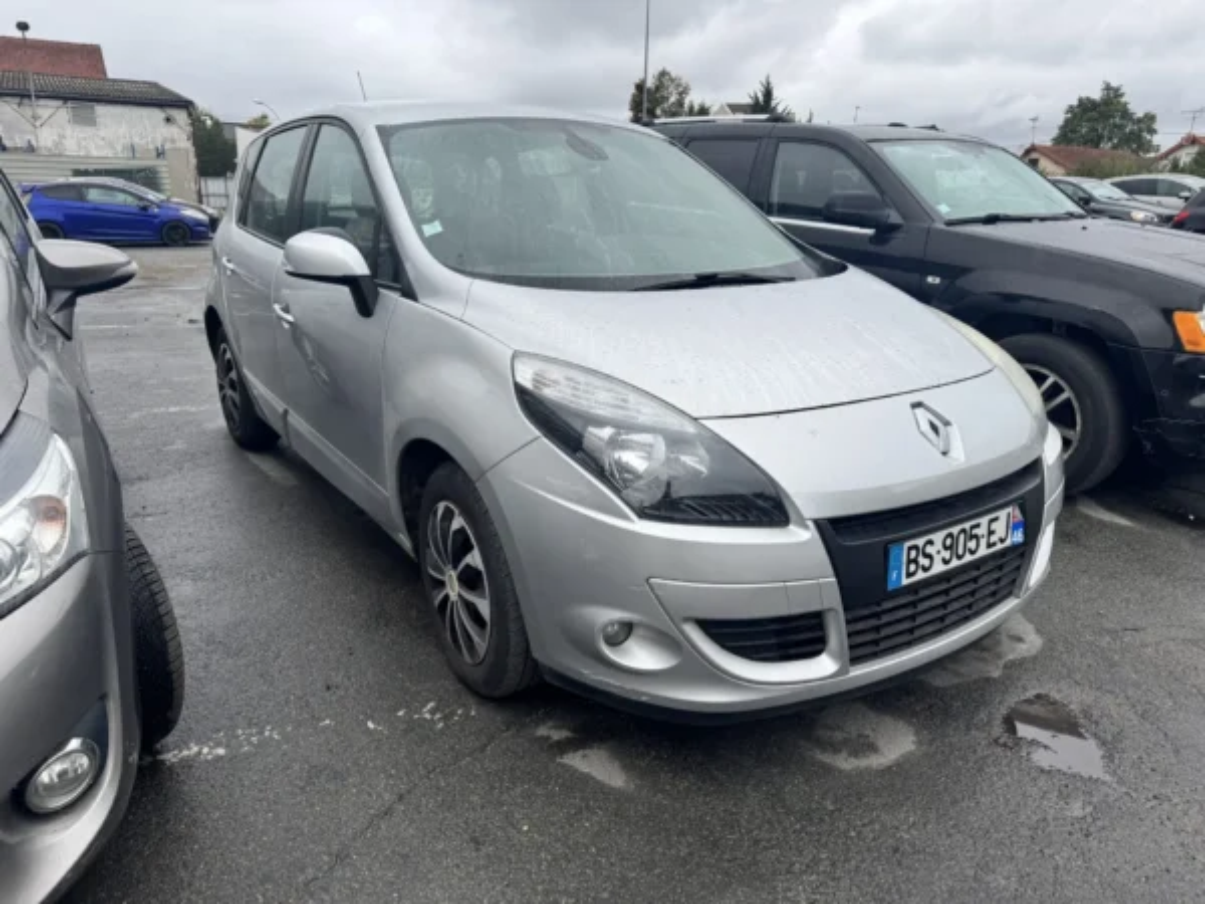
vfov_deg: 56.8
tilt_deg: -16.7
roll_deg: -0.5
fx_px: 835
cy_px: 452
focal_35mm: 24
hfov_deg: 71.6
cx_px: 602
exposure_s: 1/1238
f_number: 1.78
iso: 80
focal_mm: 6.76
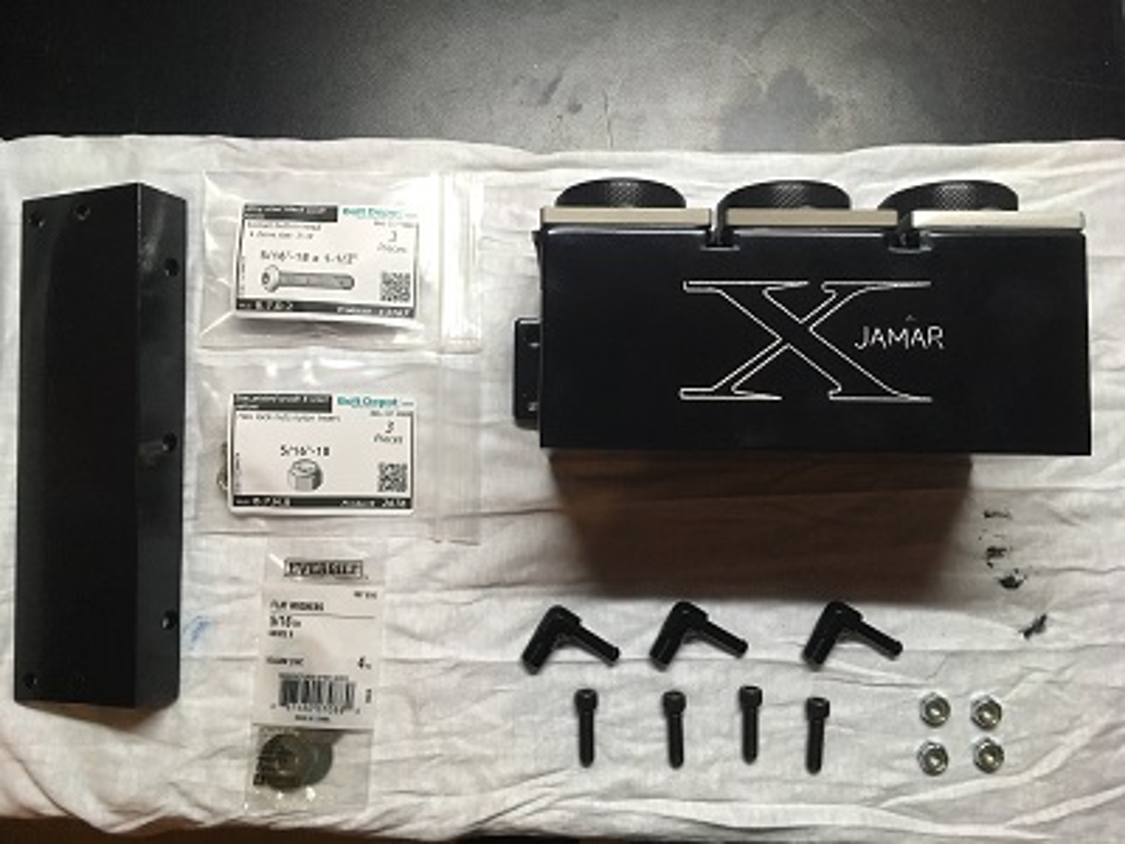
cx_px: 562
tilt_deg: -83.0
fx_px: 942
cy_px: 422
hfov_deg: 61.7
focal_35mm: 29
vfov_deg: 48.2
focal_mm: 4.15
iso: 125
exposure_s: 1/30
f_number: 2.2
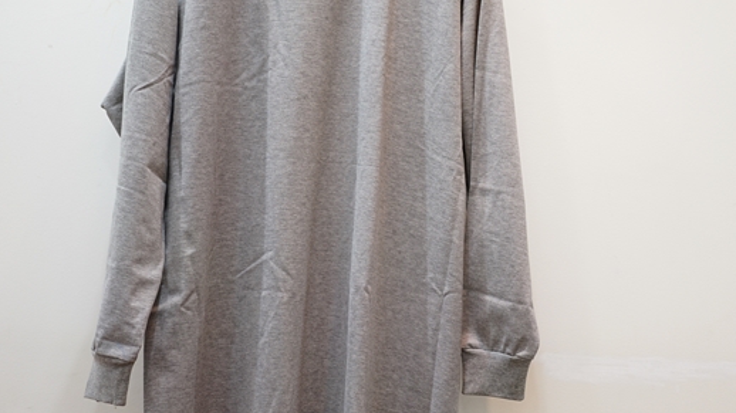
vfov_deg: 13.5
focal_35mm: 89
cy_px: 103
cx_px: 440
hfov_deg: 23.9
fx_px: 1736
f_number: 1.8
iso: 250
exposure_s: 1/60
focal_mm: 55
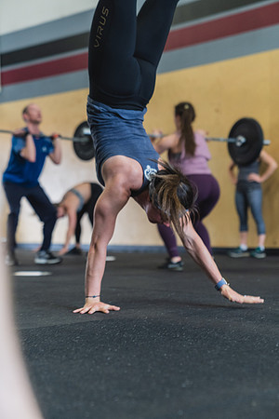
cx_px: 140
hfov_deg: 19.5
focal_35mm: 70
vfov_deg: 28.8
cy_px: 210
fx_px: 814
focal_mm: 70
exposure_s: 1/125
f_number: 2.8
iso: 2500
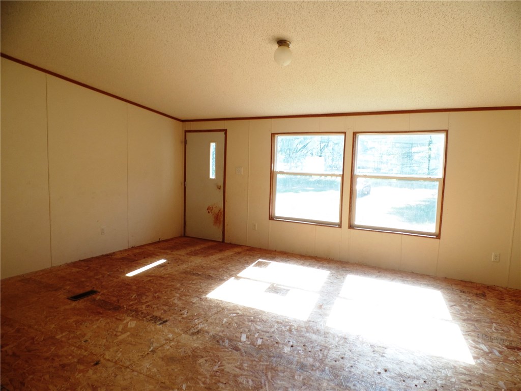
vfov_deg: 58.9
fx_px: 346
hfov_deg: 73.9
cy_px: 196
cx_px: 260
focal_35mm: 23
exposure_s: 1/60
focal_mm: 4.1
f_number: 3.5
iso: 80
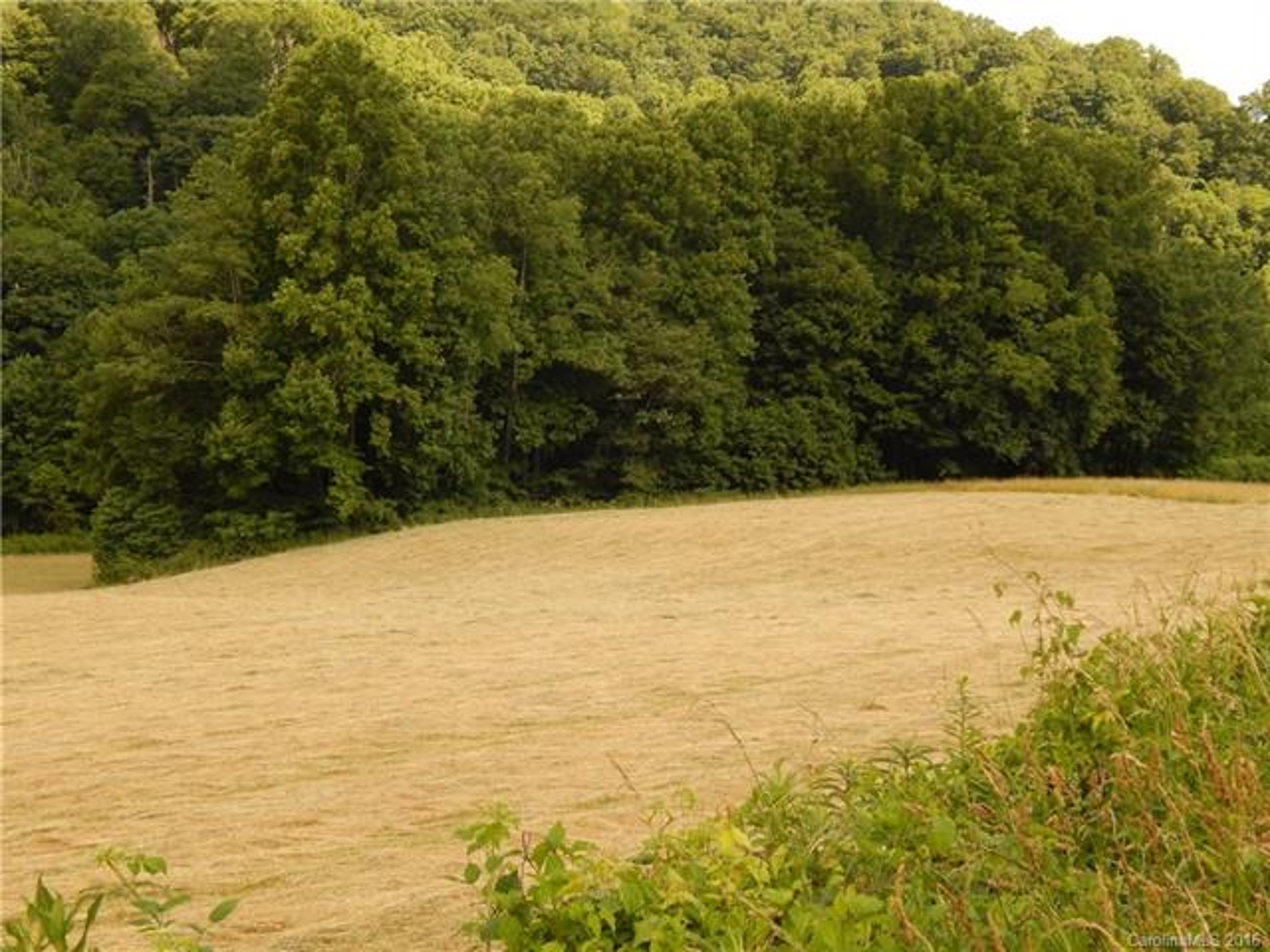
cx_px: 635
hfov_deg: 38.9
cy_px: 476
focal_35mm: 49
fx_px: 1798
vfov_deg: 29.7
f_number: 3.7
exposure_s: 1/1250
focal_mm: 8.6
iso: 400
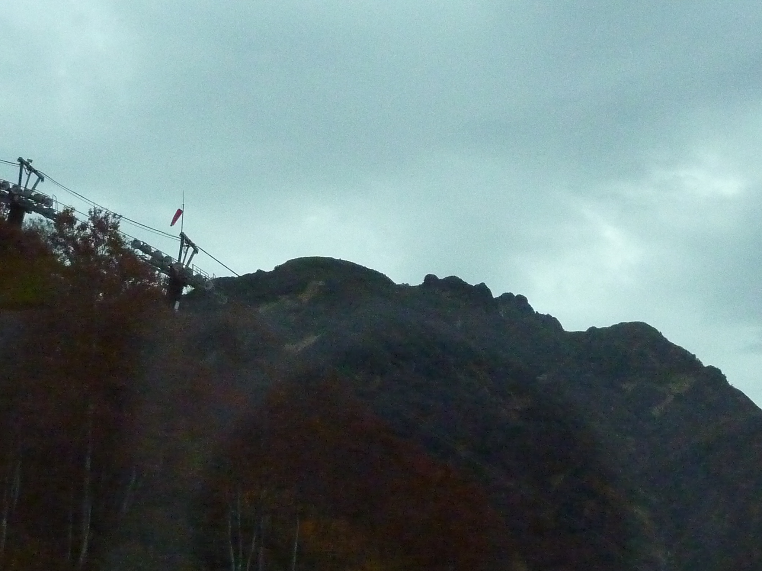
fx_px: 1563
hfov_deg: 27.4
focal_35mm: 71
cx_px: 381
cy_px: 286
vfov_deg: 20.7
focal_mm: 6.5
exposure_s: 1/30
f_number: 3.6
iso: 800
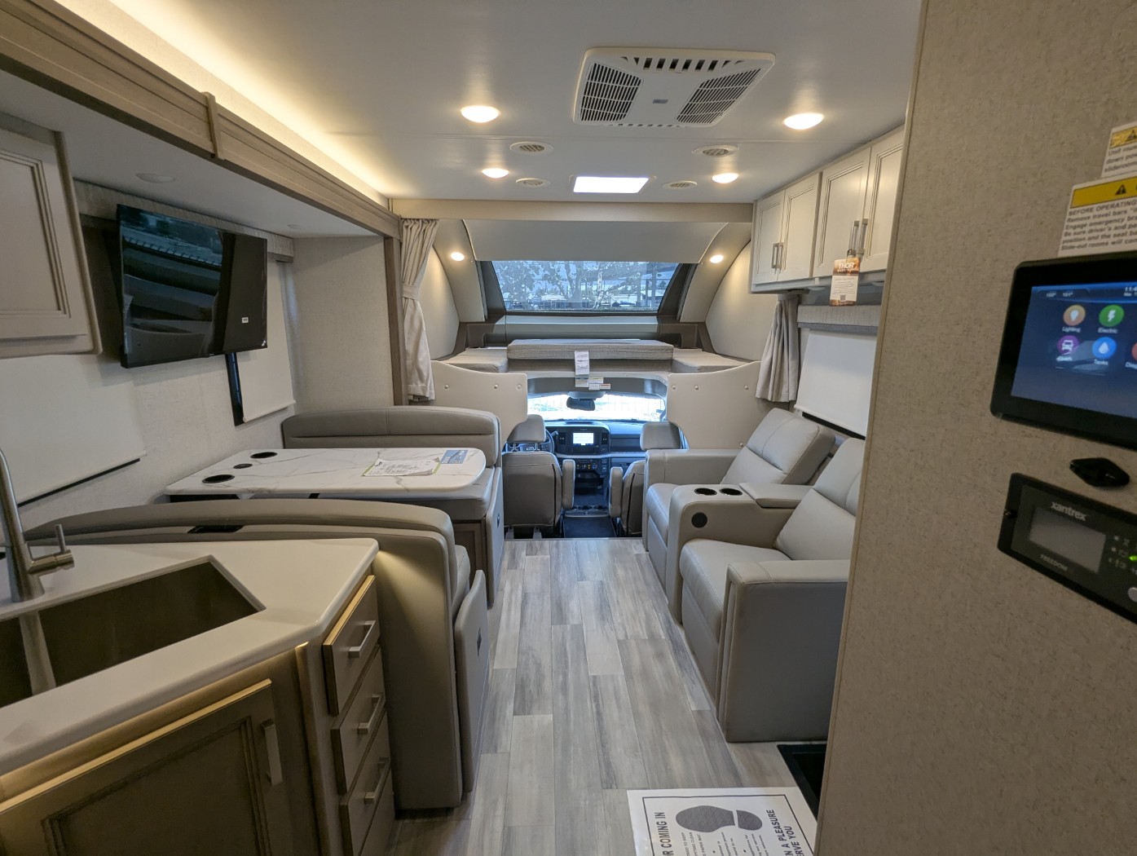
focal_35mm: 16
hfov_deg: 94.4
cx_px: 568
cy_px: 428
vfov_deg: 78.2
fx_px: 526
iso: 67
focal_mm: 2.35
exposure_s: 1/64.1
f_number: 2.2
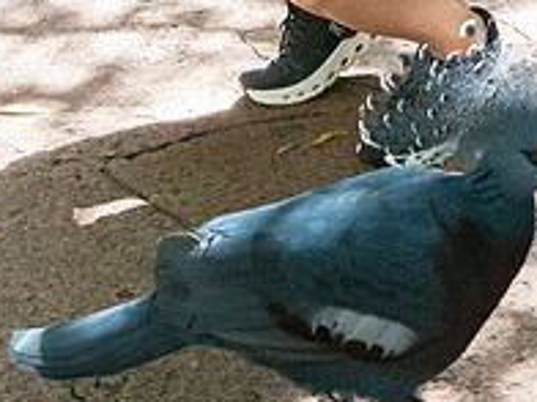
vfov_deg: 16.1
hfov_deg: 21.2
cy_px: 222
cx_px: 375
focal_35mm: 92
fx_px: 1427
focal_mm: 4.3
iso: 80
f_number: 3.5
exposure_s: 1/80
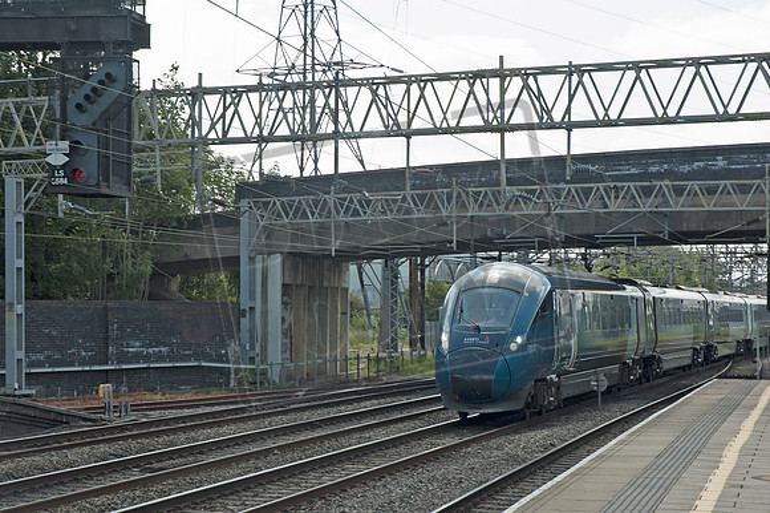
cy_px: 256
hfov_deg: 24.6
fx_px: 1764
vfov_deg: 16.5
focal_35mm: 82
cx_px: 385
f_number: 7.1
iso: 200
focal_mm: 55
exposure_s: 1/200
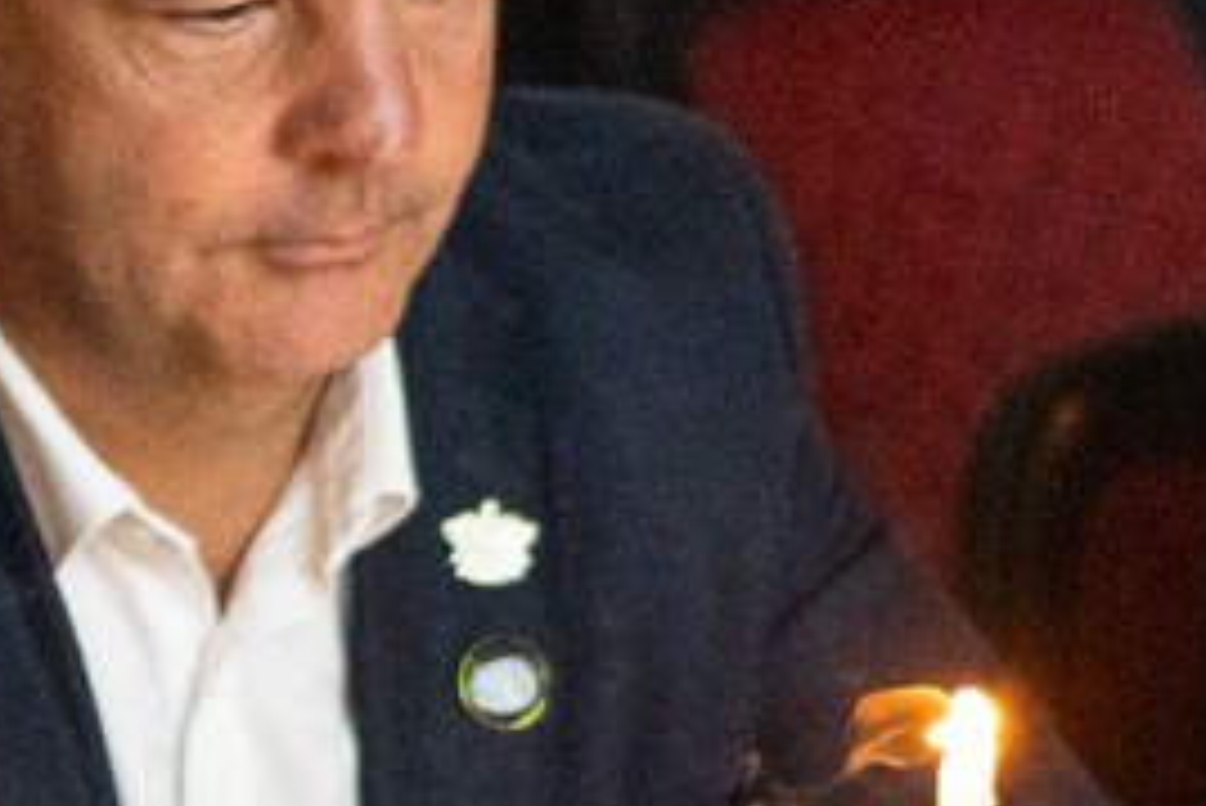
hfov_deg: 3.6
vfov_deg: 2.4
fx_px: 19172
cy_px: 86
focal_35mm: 572
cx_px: -1400
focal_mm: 85
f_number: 1.8
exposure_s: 1/320
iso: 3200
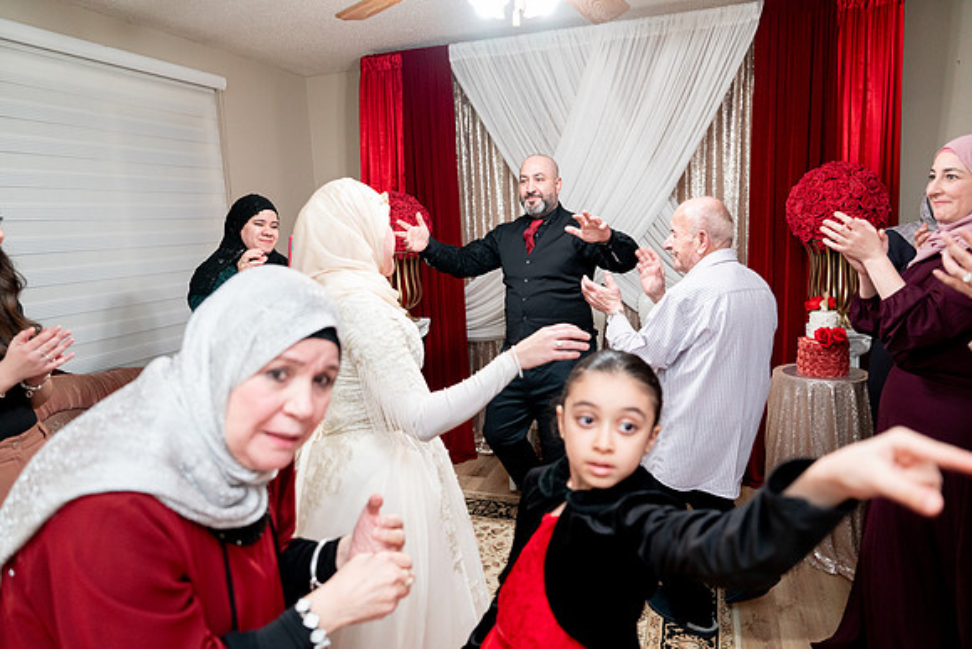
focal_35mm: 24
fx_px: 648
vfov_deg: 53.2
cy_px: 324
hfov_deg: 73.7
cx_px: 486
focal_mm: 24
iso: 2500
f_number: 2.8
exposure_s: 1/160
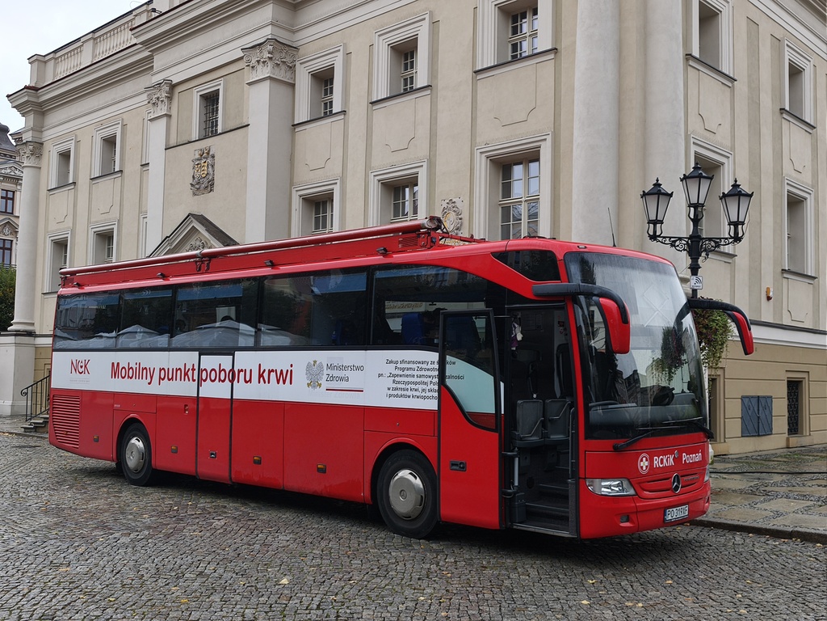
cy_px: 310
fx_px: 884
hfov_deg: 50.1
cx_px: 414
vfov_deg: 38.7
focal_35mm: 37
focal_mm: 6.57
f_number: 1.6
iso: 50
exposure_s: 1/579
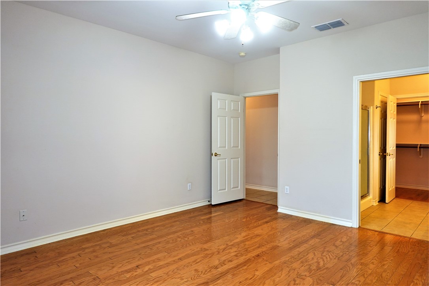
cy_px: 143
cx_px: 214
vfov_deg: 53.1
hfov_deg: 73.7
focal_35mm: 24
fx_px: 286
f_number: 2.8
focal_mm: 9
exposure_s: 1/30
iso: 250
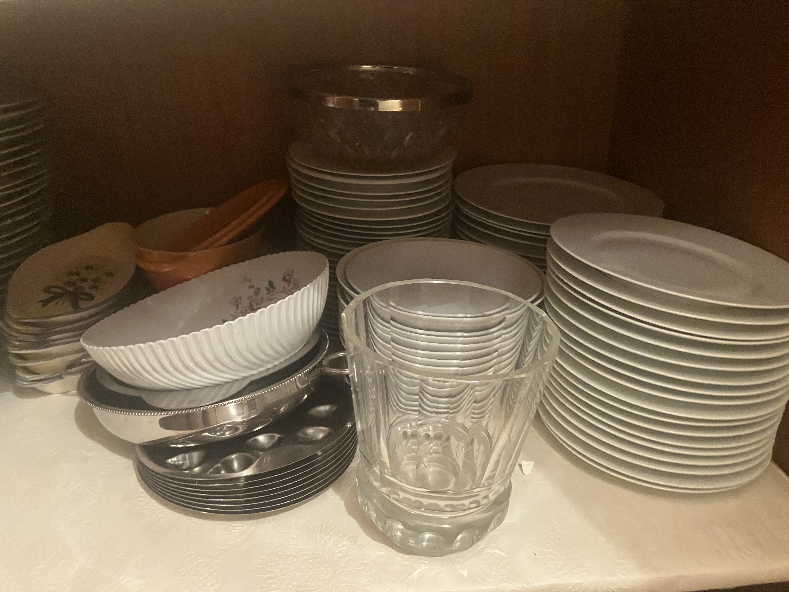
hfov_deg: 63.4
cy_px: 296
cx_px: 394
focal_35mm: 28
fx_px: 638
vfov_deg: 49.7
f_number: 1.8
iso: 500
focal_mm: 3.99
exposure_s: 1/25
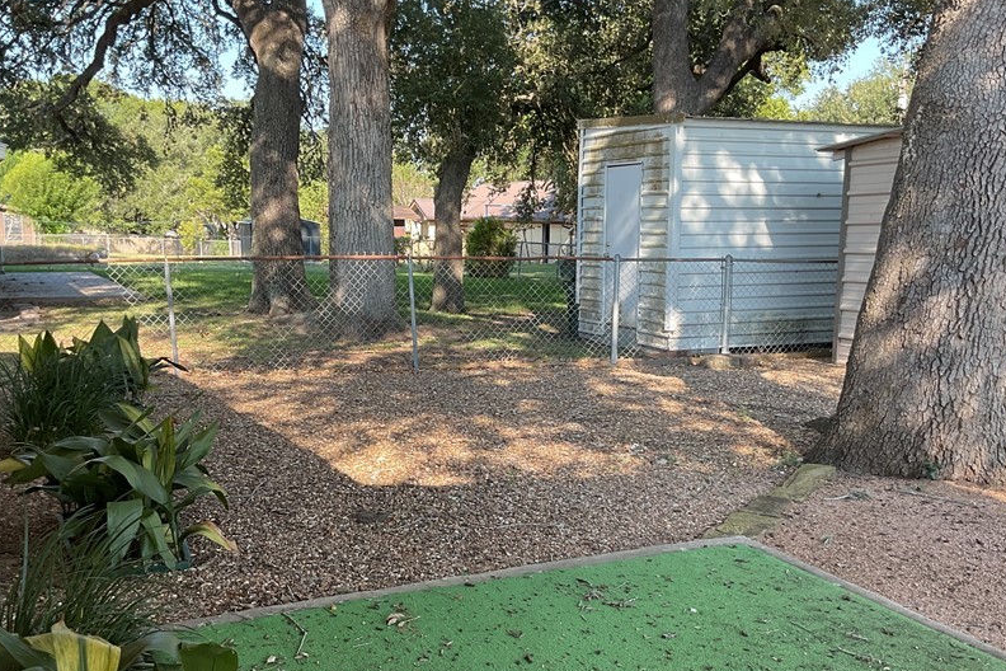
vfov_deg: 34.0
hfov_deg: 49.6
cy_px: 435
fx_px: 1090
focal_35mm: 39
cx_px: 493
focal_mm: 3
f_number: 1.8
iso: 16
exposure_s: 1/156
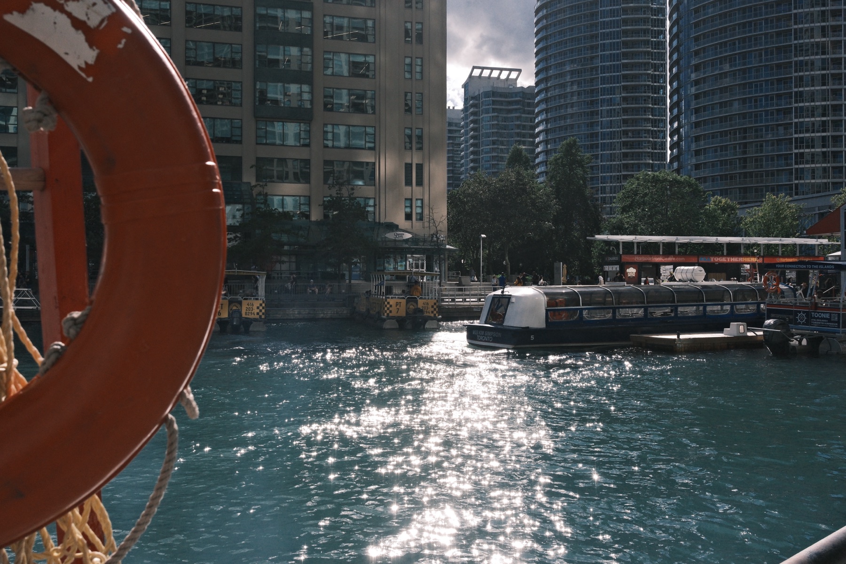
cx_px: 423
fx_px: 822
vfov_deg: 37.9
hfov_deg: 54.4
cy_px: 282
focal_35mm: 35
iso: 1250
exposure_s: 1/3000
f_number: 9
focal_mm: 23
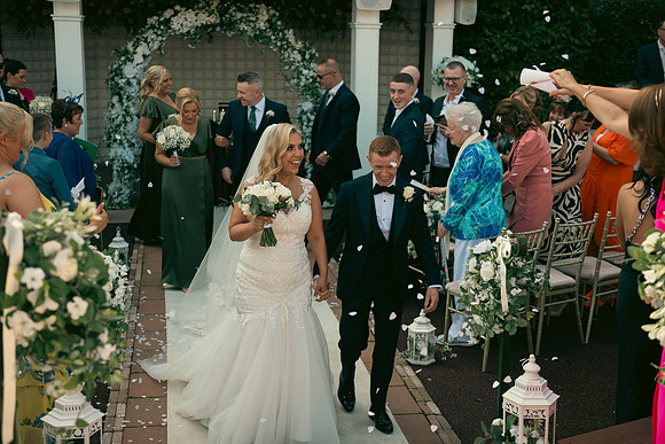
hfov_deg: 38.2
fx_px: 961
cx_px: 332
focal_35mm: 52
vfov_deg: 26.0
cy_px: 222
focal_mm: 52
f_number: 3.5
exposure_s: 1/640
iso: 250
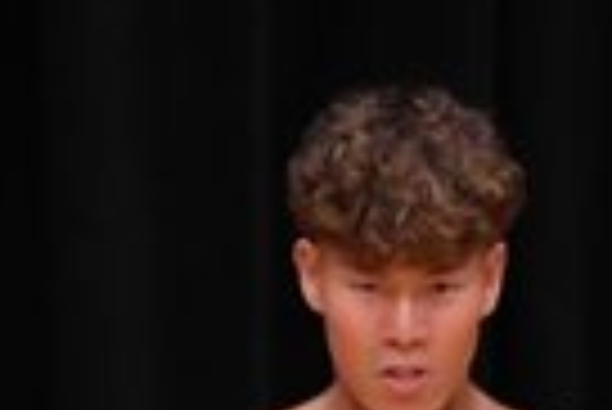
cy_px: 1009
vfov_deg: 0.9
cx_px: -25
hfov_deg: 1.3
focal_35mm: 1534
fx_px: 26105
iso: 3200
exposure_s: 1/400
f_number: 5.6
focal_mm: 180
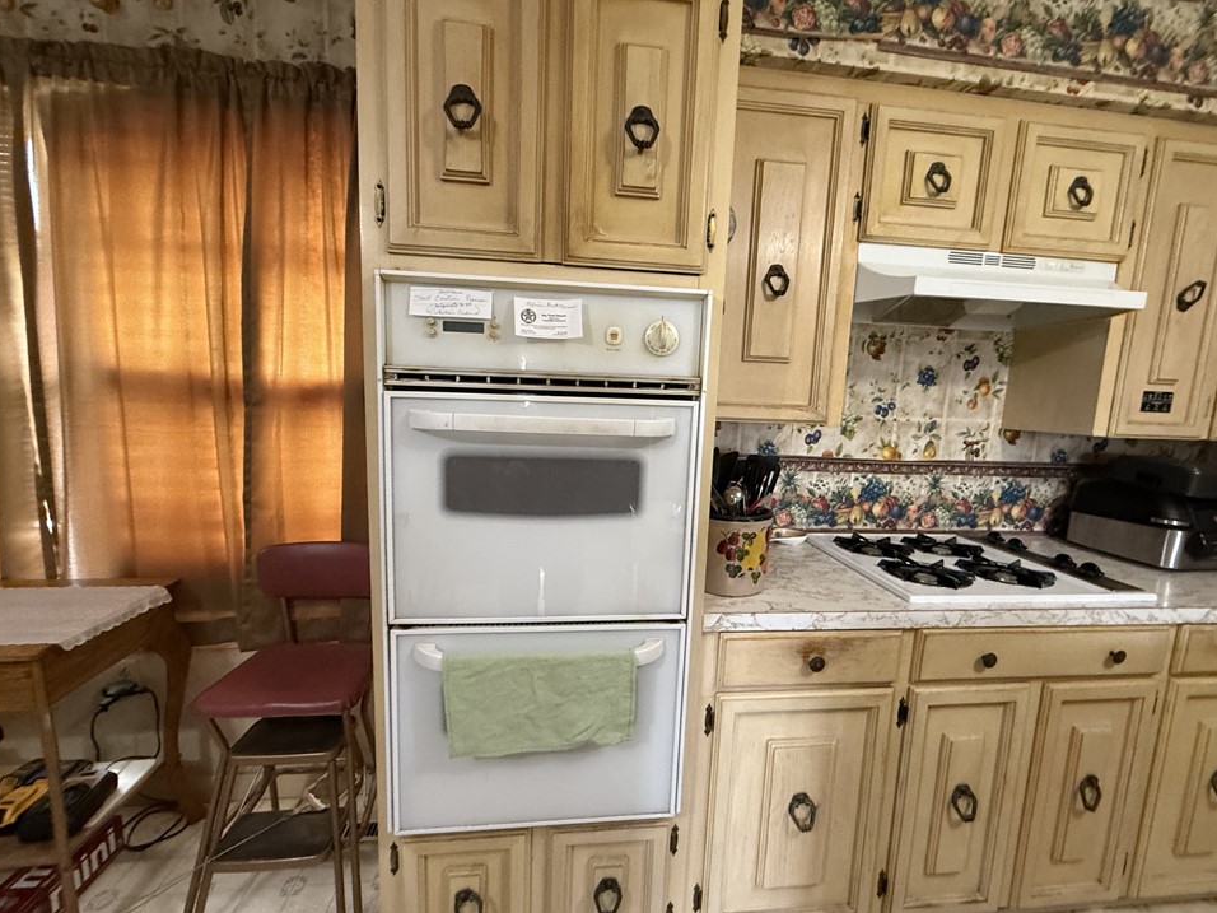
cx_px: 619
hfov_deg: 98.2
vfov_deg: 81.7
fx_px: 527
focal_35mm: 15
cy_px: 467
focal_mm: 2.22
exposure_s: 1/60
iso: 500
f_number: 2.2
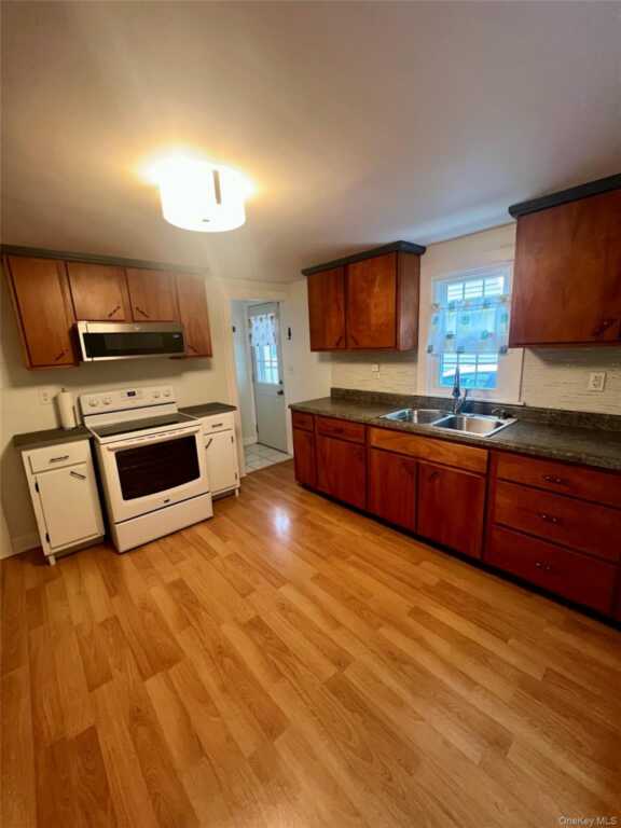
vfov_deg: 106.2
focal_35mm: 13
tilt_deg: -11.8
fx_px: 311
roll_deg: +3.0
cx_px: 310
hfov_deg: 89.9
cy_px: 414
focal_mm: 1.57
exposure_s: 1/60
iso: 500
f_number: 1.8
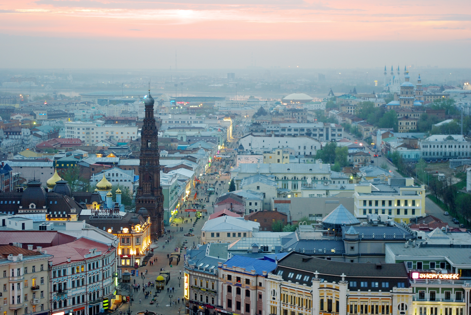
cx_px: 236
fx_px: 1074
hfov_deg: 24.7
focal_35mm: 82
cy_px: 158
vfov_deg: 16.7
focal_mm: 55
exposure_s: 1/3.33
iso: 200
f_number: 5.6
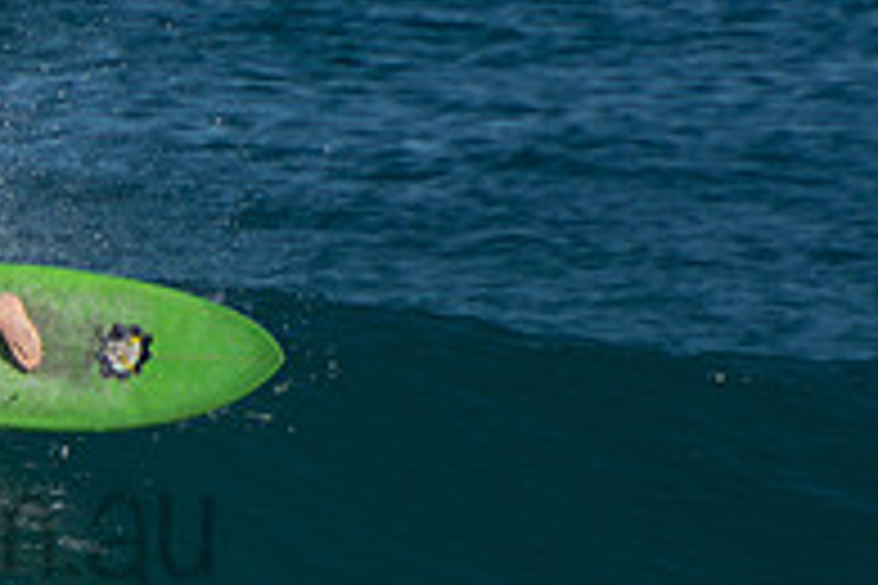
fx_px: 43506
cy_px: 475
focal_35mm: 1784
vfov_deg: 0.8
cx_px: -261
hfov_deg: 1.2
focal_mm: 400
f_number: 5.6
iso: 180
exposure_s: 1/1600
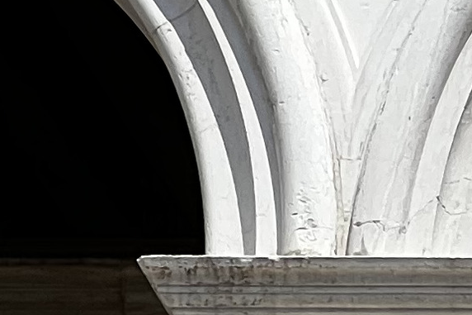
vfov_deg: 2.5
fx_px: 7340
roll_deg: -0.2
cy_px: 378
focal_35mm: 560
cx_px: 1582
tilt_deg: +19.9
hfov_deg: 3.6
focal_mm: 9
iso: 32
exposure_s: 1/1119
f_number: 2.8
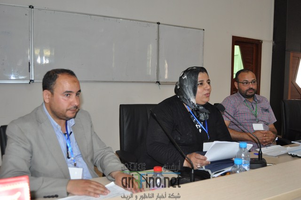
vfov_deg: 43.5
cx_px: 150
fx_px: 251
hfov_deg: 62.0
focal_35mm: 30
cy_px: 100
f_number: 3.5
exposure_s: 1/60
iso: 800
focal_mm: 20
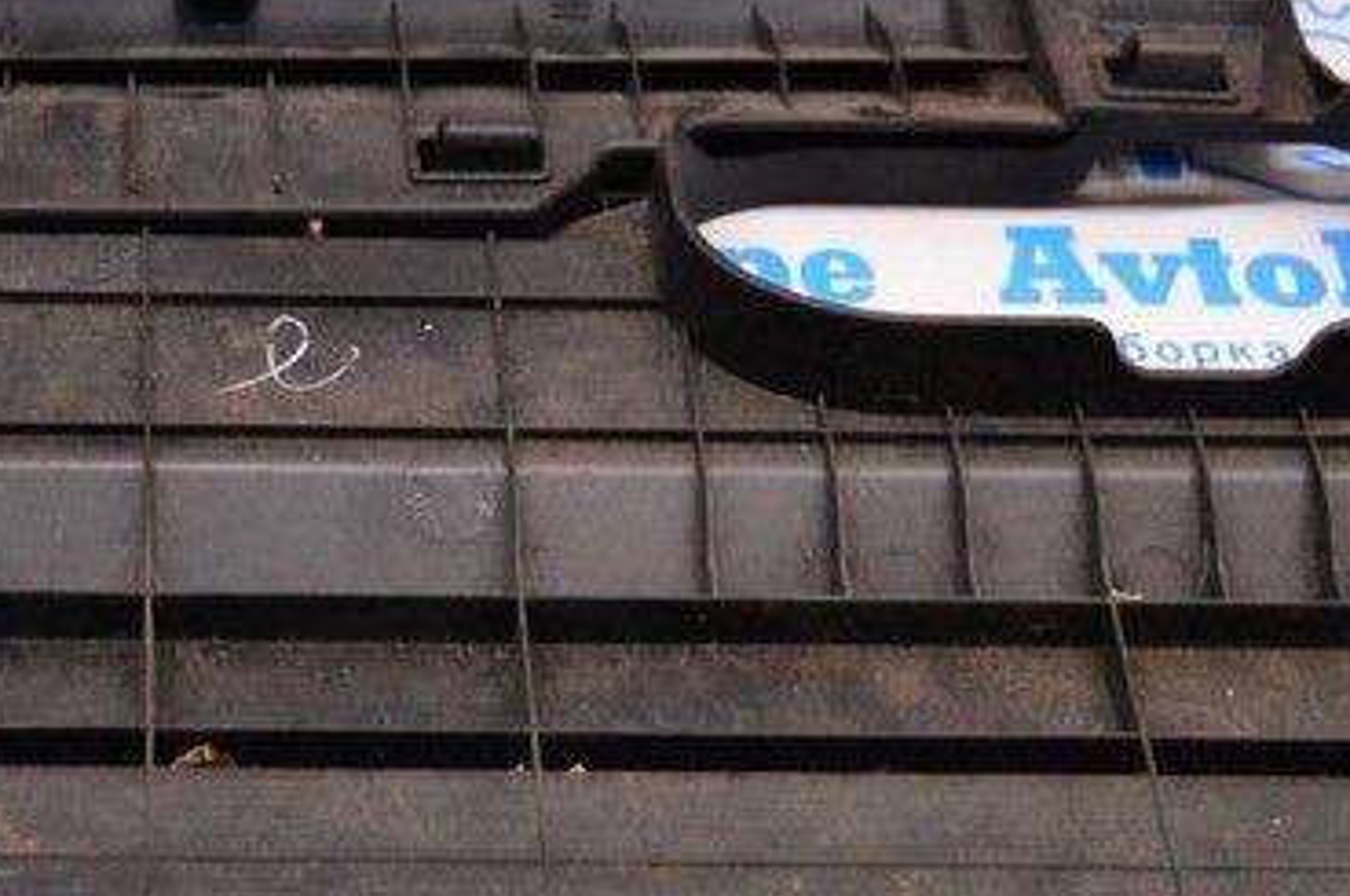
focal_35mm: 112
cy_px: 331
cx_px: 37
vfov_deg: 12.1
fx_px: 4209
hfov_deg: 17.8
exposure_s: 1/320
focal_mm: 27
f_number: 4
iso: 3200
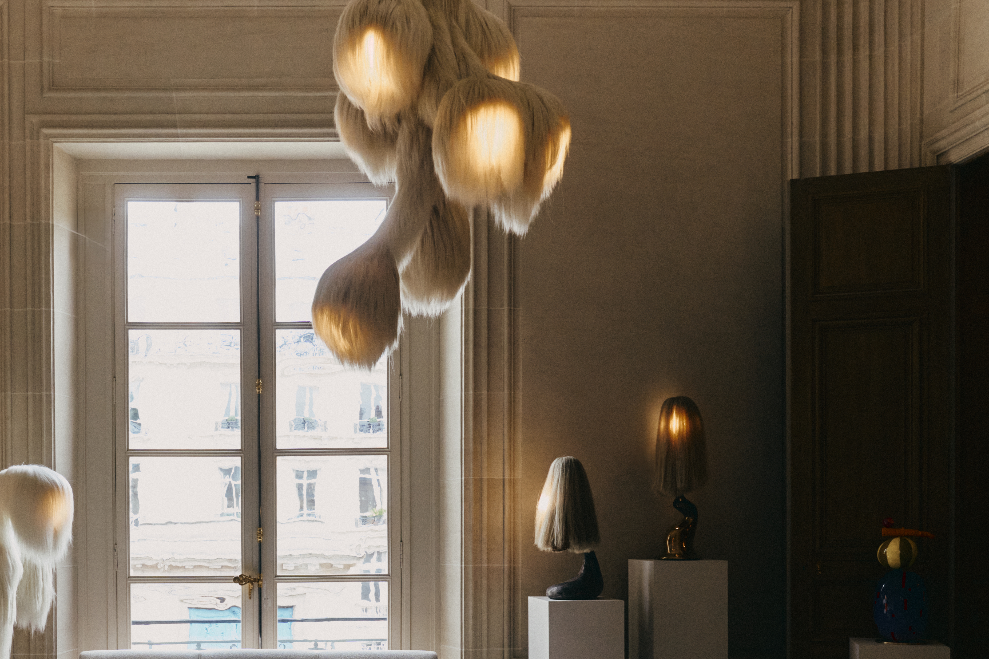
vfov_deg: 32.3
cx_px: 271
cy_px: 543
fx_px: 1099
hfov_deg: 47.0
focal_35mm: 40
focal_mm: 24
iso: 2000
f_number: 7.1
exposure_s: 1/80
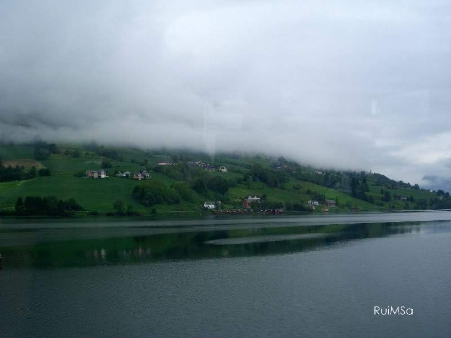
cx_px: 226
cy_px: 169
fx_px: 469
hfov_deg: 51.4
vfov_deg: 39.7
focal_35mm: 36
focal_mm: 7.8
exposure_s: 1/250
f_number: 3.3
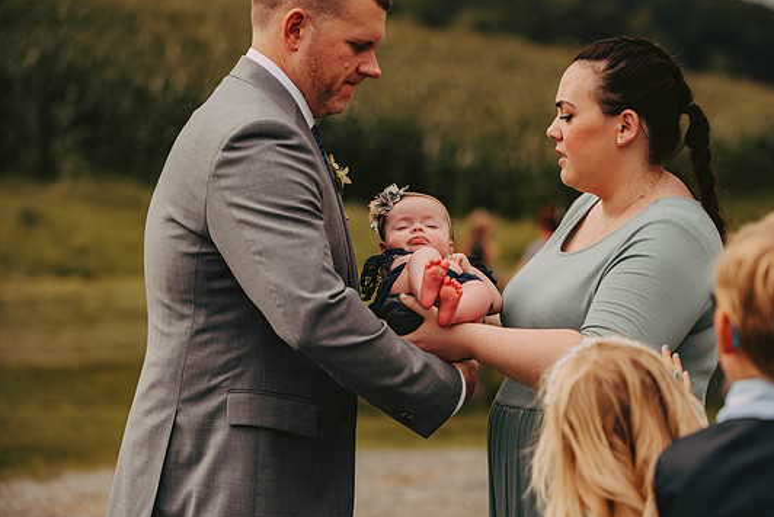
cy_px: 244
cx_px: 419
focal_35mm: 109
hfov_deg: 18.7
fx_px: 2344
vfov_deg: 12.6
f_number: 2.8
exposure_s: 1/1600
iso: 200
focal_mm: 100
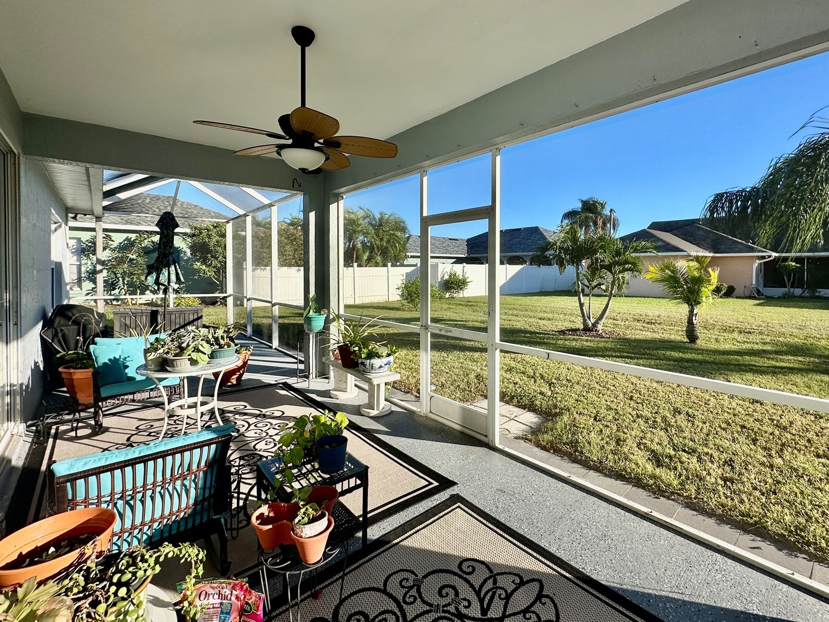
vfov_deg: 77.8
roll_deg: -0.8
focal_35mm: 16
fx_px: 383
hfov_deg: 94.3
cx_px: 448
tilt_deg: -0.9
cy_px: 277
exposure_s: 1/963
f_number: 2.2
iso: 40
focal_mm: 2.22
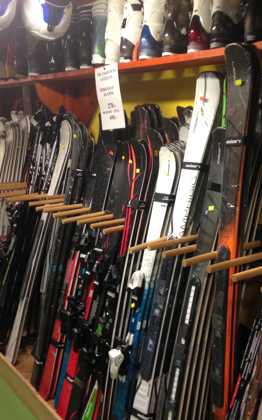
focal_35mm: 47
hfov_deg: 27.4
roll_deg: +1.0
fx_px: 537
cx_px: 148
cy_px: 211
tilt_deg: -11.1
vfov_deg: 42.6
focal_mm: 4.12
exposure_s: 1/20
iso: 100
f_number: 2.4
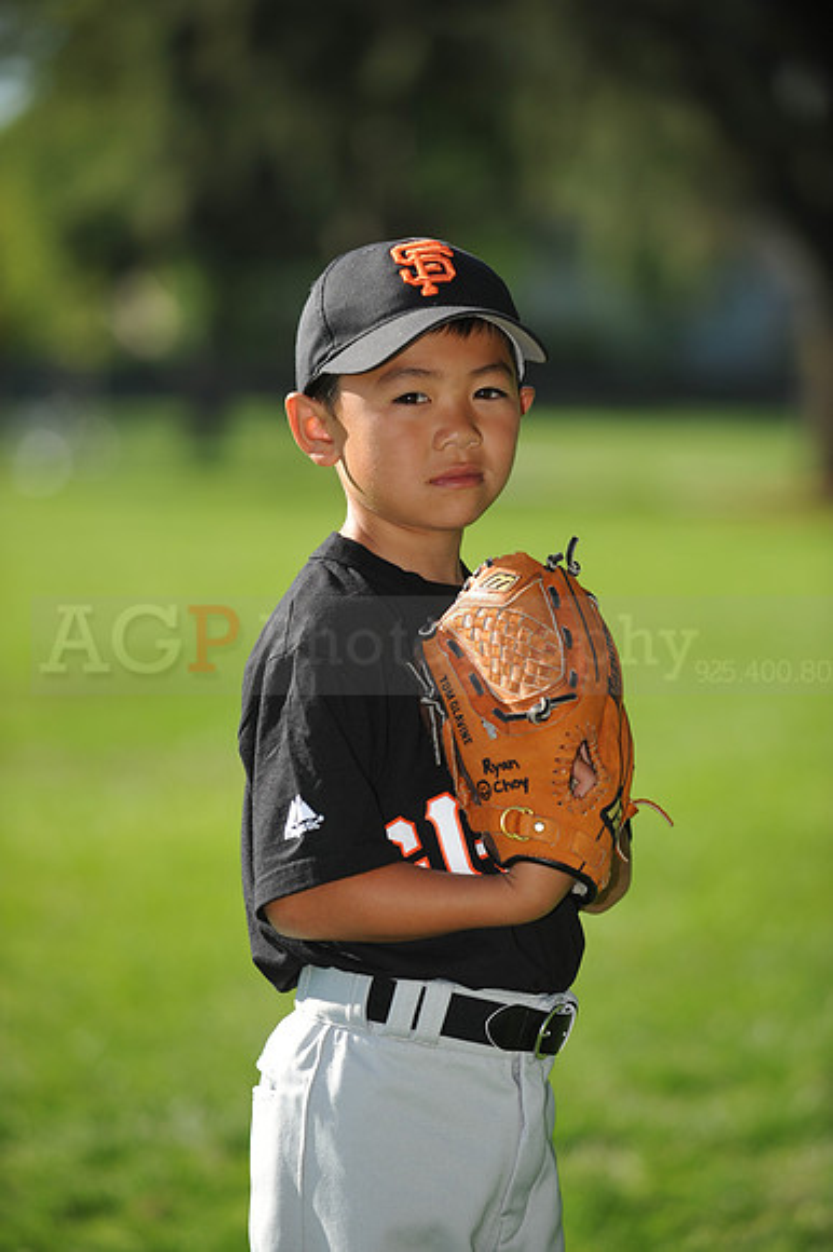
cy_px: 626
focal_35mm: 175
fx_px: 6081
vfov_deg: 11.8
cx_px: 416
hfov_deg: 7.8
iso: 200
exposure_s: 1/1250
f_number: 4
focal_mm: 175
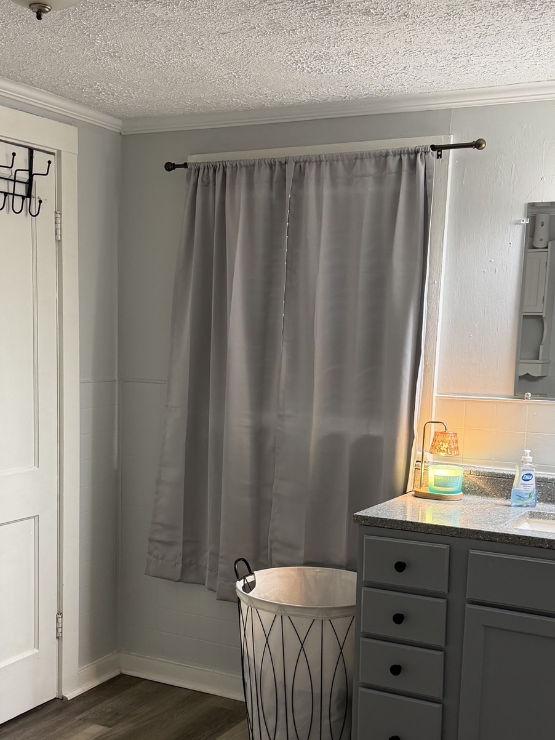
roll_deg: -1.6
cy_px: 468
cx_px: 233
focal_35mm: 46
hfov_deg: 31.5
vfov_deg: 40.9
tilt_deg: -8.5
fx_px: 983
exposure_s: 1/60
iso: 160
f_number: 1.78
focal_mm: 6.76
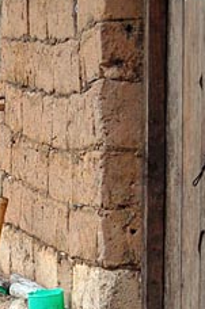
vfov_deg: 9.8
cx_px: -56
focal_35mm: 208
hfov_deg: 6.5
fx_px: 1785
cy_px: 385
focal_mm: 35
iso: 200
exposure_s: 1/50
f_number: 4.8
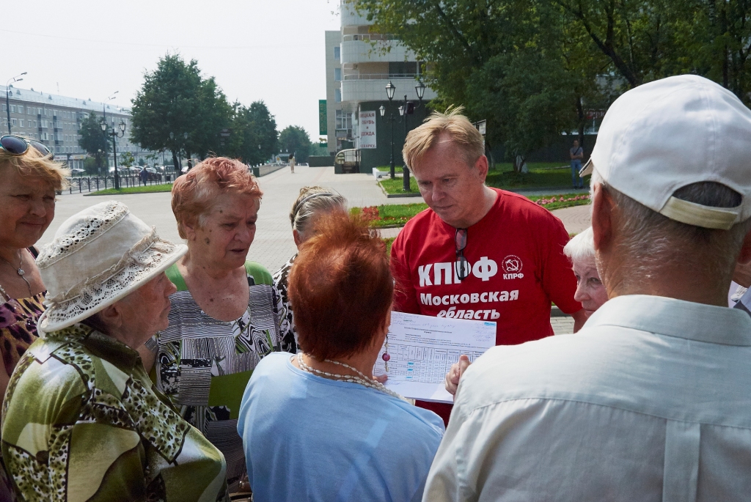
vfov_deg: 40.1
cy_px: 251
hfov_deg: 57.2
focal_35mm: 33
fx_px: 689
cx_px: 376
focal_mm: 22
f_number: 8
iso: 1600
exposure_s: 1/4000
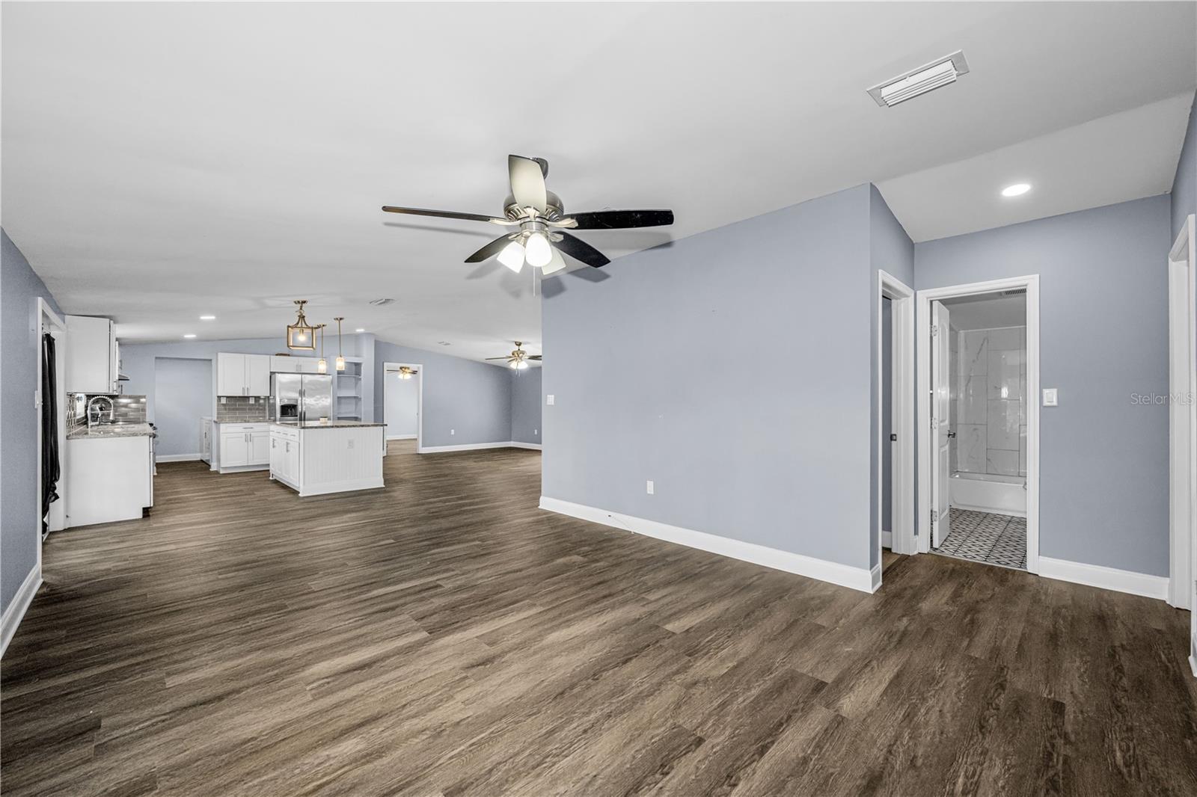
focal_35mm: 14
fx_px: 465
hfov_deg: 104.3
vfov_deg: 81.2
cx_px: 598
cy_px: 398
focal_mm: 14
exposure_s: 1/50
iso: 250
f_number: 8
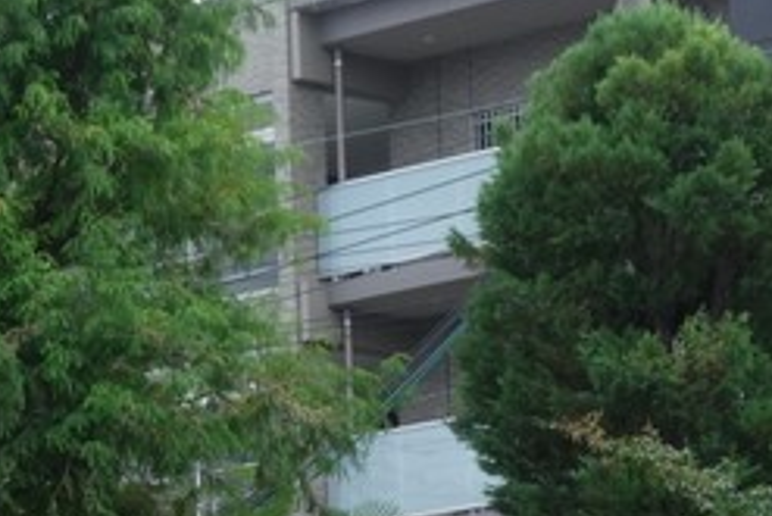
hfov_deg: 7.9
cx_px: -272
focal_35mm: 257
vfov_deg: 5.2
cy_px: 1085
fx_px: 5514
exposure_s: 1/250
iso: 125
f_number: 5.6
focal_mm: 19.75
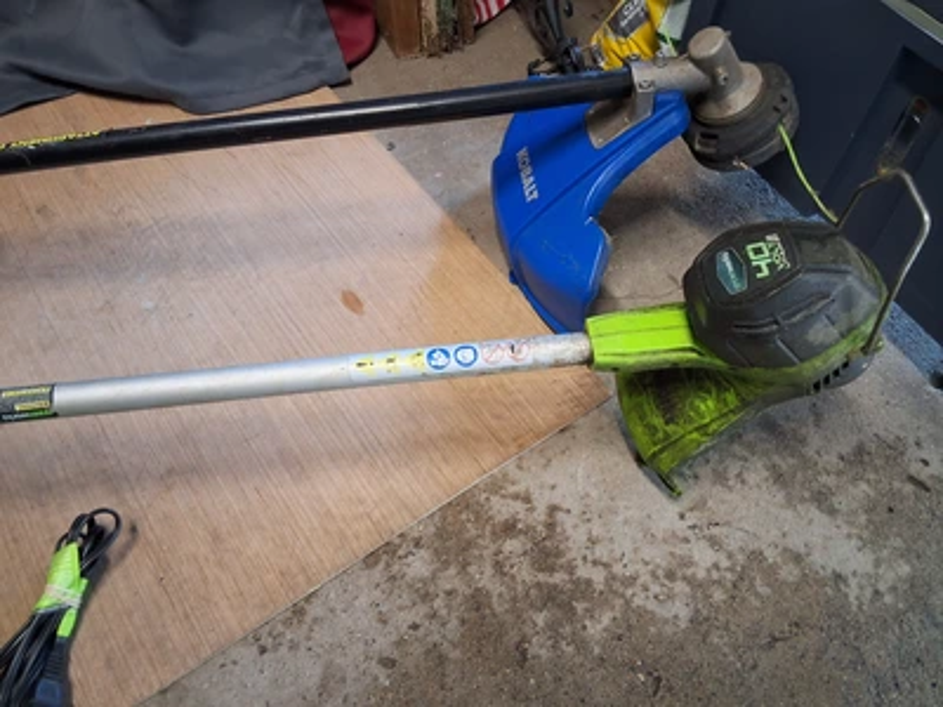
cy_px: 354
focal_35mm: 28
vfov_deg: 49.7
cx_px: 472
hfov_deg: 63.4
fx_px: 763
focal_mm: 2.91
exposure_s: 1/24
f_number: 1.9
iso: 200
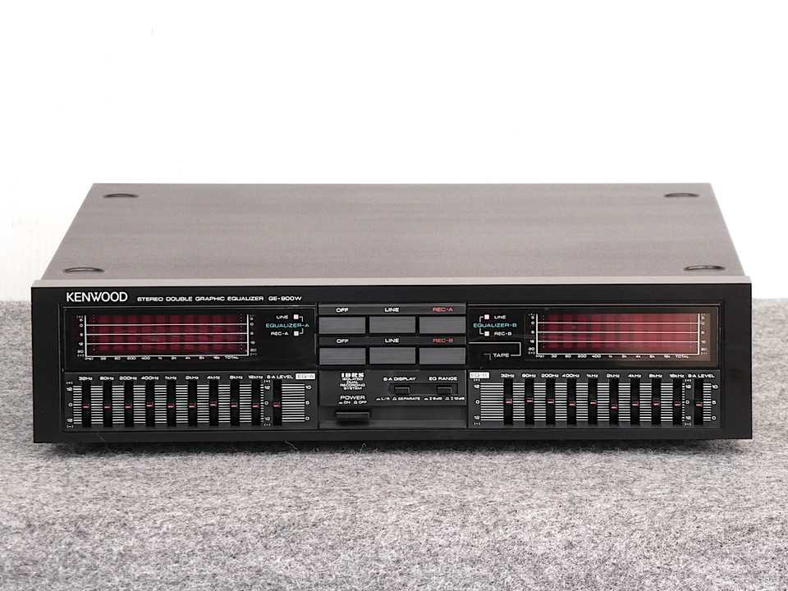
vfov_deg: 7.4
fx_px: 4553
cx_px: 394
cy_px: 296
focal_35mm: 200
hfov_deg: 9.9
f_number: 5.6
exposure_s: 1/10
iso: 200
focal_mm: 35.8
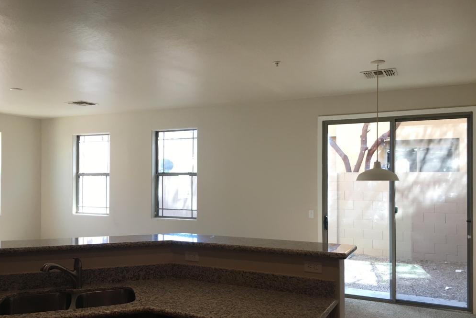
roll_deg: -0.4
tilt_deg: +0.0
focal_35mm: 31
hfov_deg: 60.3
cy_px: 175
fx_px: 410
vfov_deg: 42.3
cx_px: 241
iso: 40
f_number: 2.2
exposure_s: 1/30
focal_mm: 4.15
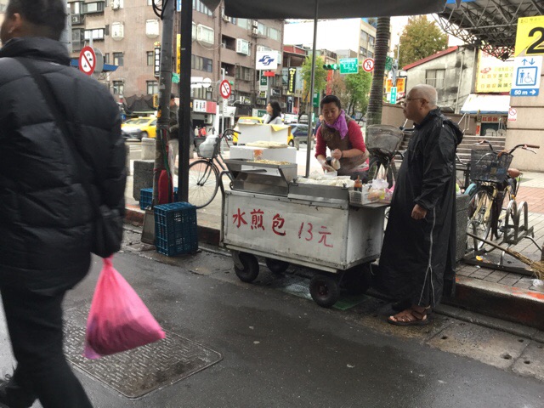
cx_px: 272
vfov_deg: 45.4
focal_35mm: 31
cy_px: 204
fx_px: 487
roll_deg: -4.7
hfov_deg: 58.4
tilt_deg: -7.8
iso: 50
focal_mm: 3.3
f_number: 2.4
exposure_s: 1/30
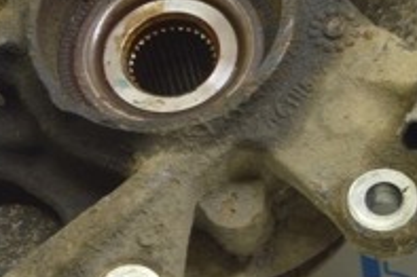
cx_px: 155
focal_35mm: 142
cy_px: 29
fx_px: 1639
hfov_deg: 14.5
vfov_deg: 9.6
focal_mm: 29
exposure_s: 1/20
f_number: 5.6
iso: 400
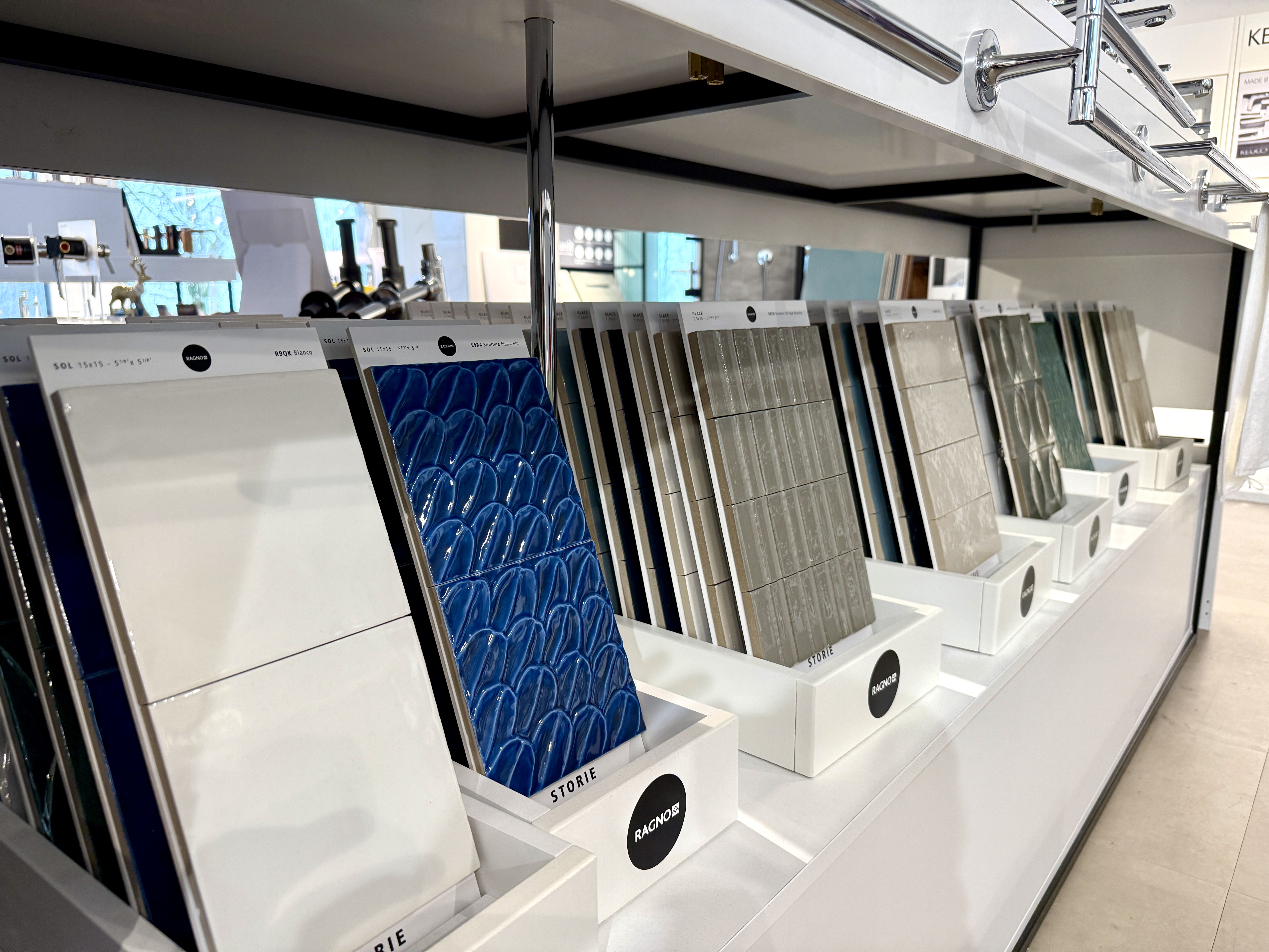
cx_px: 634
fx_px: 880
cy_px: 476
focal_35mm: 24
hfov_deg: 71.6
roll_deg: +0.3
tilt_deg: -10.4
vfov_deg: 56.8
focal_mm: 6.76
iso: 250
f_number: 1.78
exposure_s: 1/100
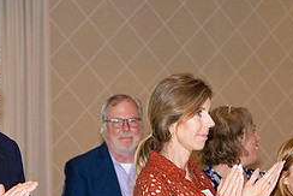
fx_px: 1279
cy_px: 192
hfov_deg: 13.1
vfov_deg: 8.7
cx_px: 138
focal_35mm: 157
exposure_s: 1/200
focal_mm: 66
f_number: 4
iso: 2500
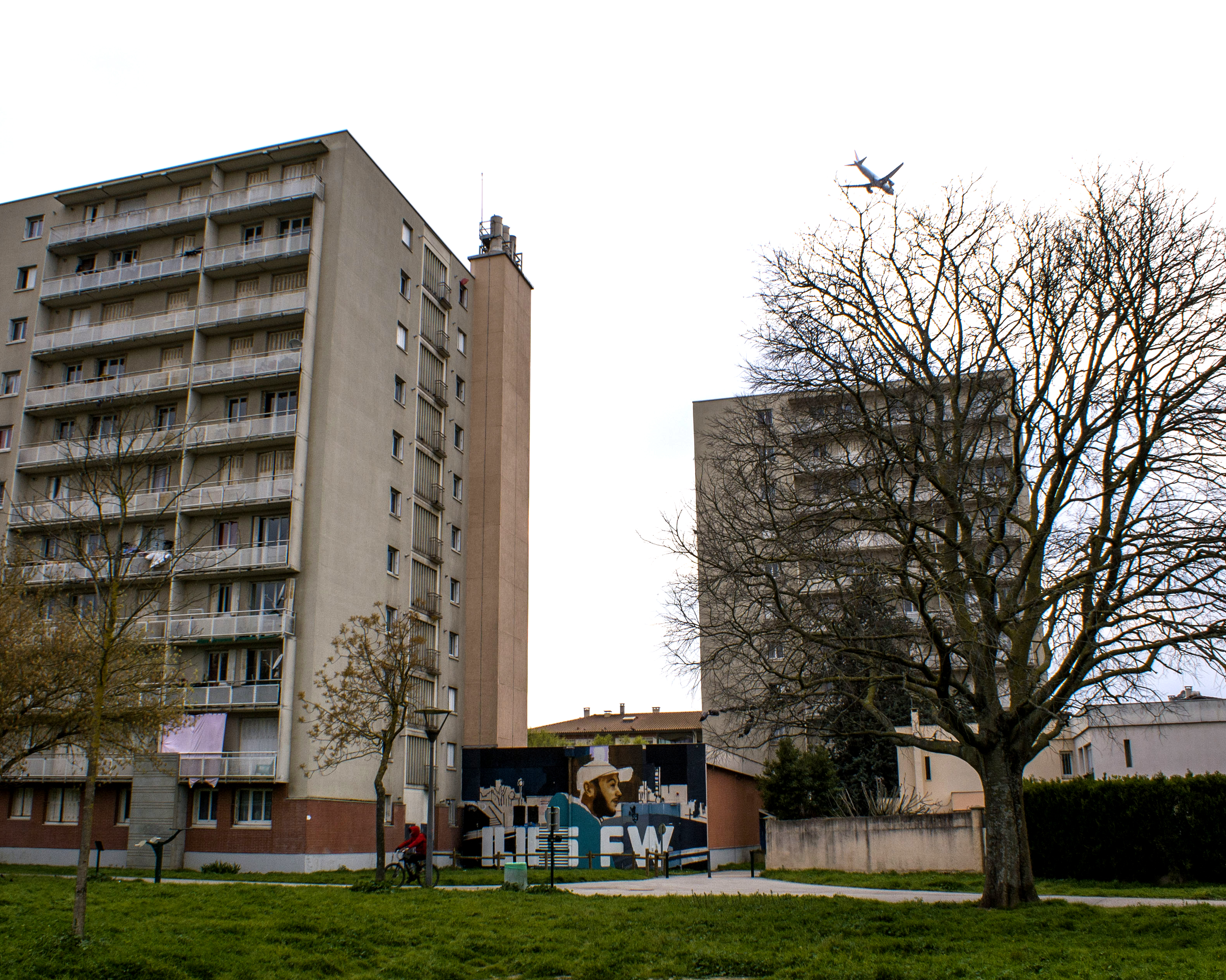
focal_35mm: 31
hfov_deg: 57.1
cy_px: 501
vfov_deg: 47.1
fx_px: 1125
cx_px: 570
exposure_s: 1/80
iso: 100
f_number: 10
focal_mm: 18
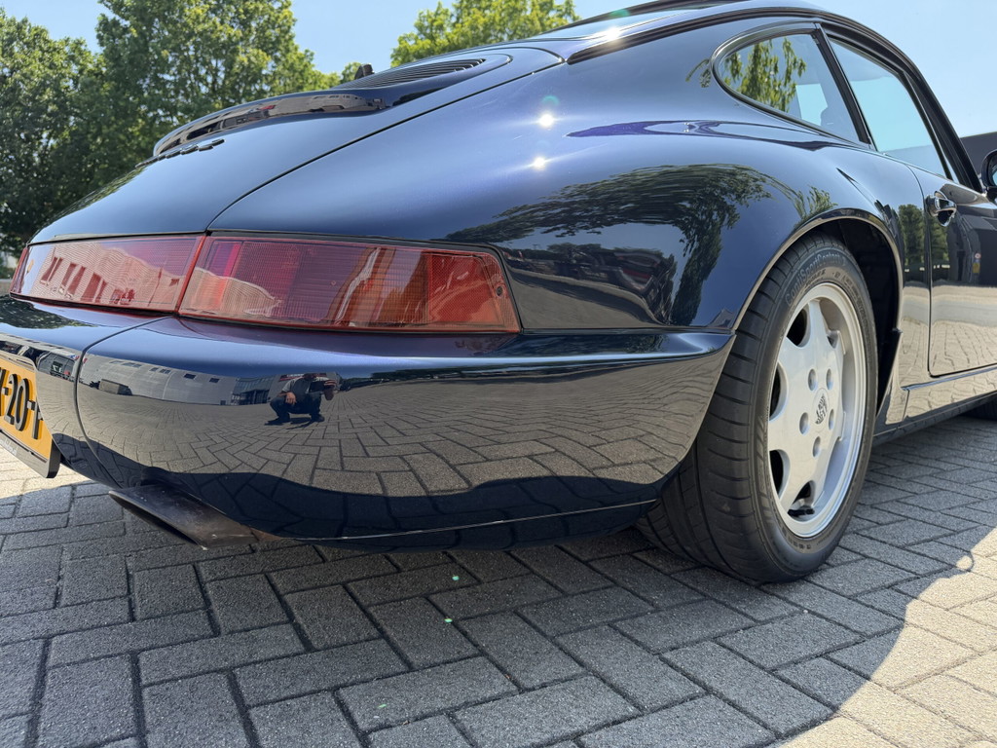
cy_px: 374
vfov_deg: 56.8
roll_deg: -0.4
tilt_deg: -8.3
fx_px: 691
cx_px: 498
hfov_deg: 71.6
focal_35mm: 24
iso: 100
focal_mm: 6.76
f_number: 1.78
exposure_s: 1/1314
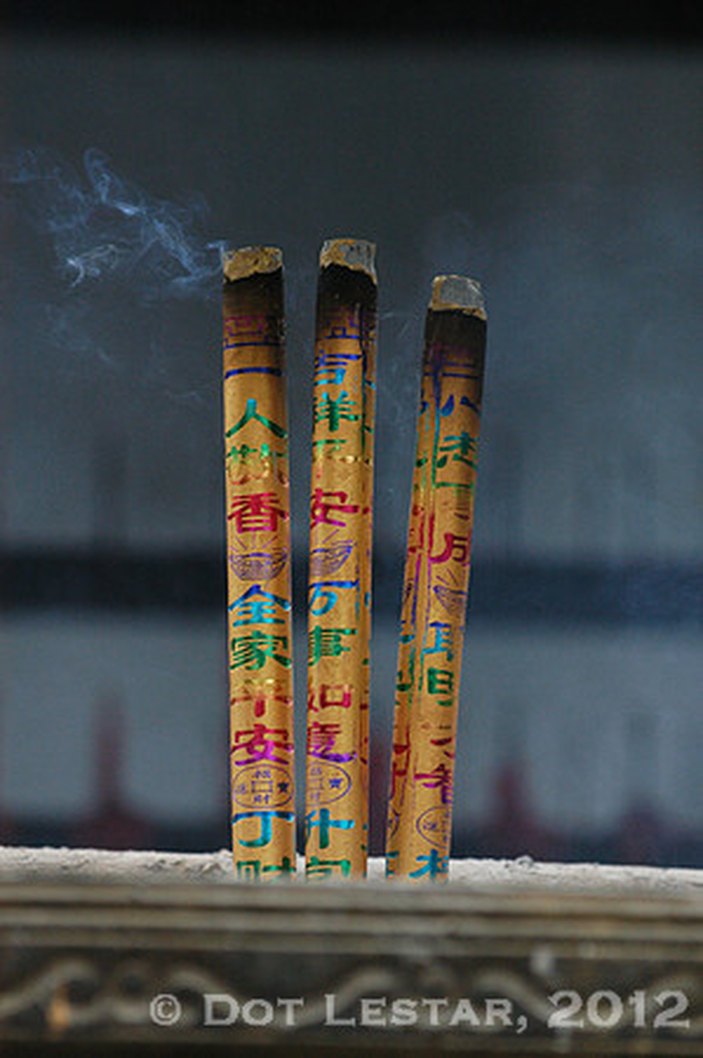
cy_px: 529
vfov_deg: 7.2
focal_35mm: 285
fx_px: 8367
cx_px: 352
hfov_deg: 4.8
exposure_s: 1/640
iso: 800
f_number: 4
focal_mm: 190
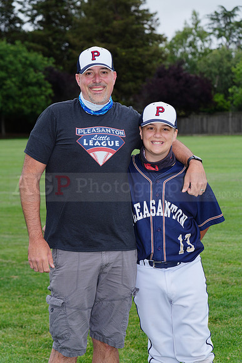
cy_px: 182
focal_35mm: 118
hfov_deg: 11.6
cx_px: 121
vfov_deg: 17.3
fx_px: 1189
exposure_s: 1/200
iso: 200
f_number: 8
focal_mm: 118
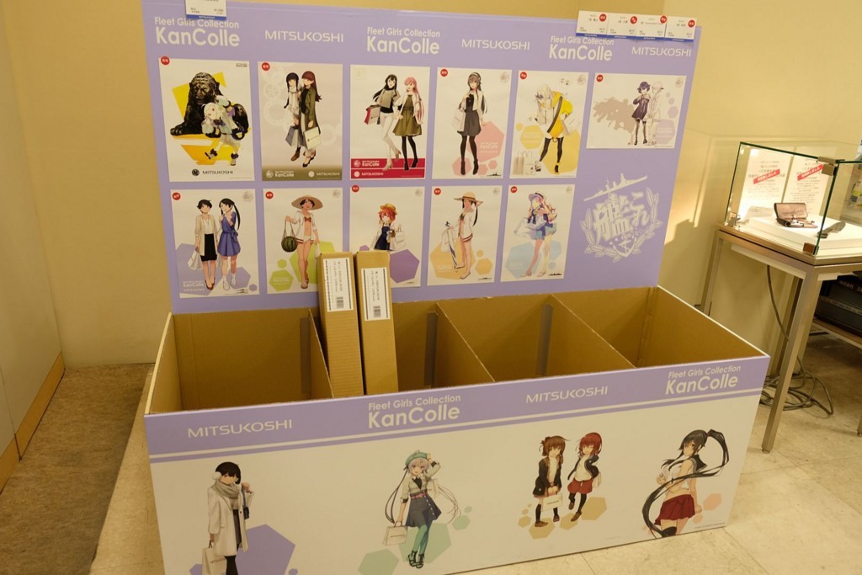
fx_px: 647
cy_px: 288
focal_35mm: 27
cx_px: 431
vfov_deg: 47.9
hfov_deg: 67.4
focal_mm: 18
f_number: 2.8
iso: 250
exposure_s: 1/60
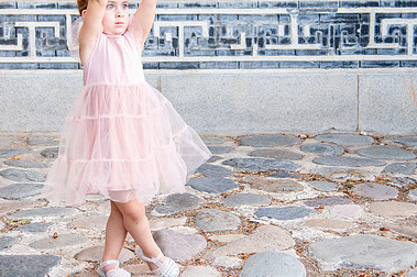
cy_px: 78
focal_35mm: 97
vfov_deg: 14.0
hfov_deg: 21.0
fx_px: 1123
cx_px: 190
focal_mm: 52
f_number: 4
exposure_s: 1/200
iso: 640
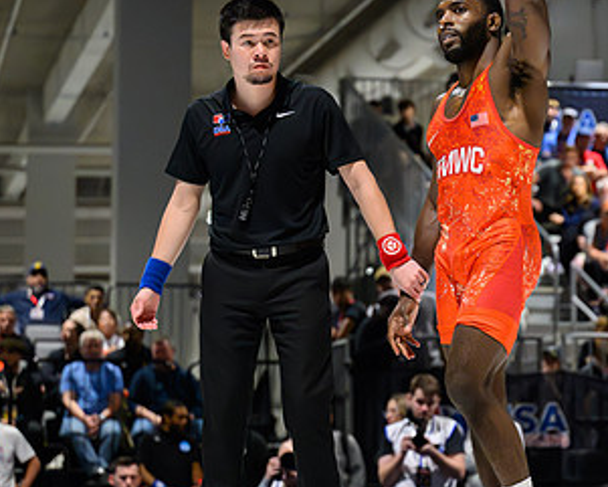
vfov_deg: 10.8
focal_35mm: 143
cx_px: 467
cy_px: 260
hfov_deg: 13.4
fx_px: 2574
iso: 10000
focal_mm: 70
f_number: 2.8
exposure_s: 1/800
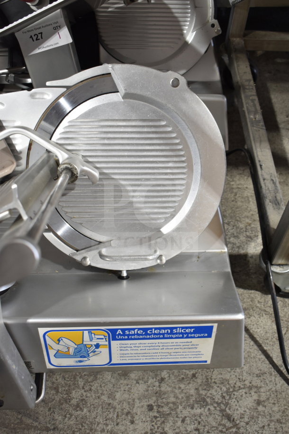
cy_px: 217
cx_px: 144
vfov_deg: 49.6
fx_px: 470
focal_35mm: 39
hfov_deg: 34.2
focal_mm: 26
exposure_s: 1/40
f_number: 4
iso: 640
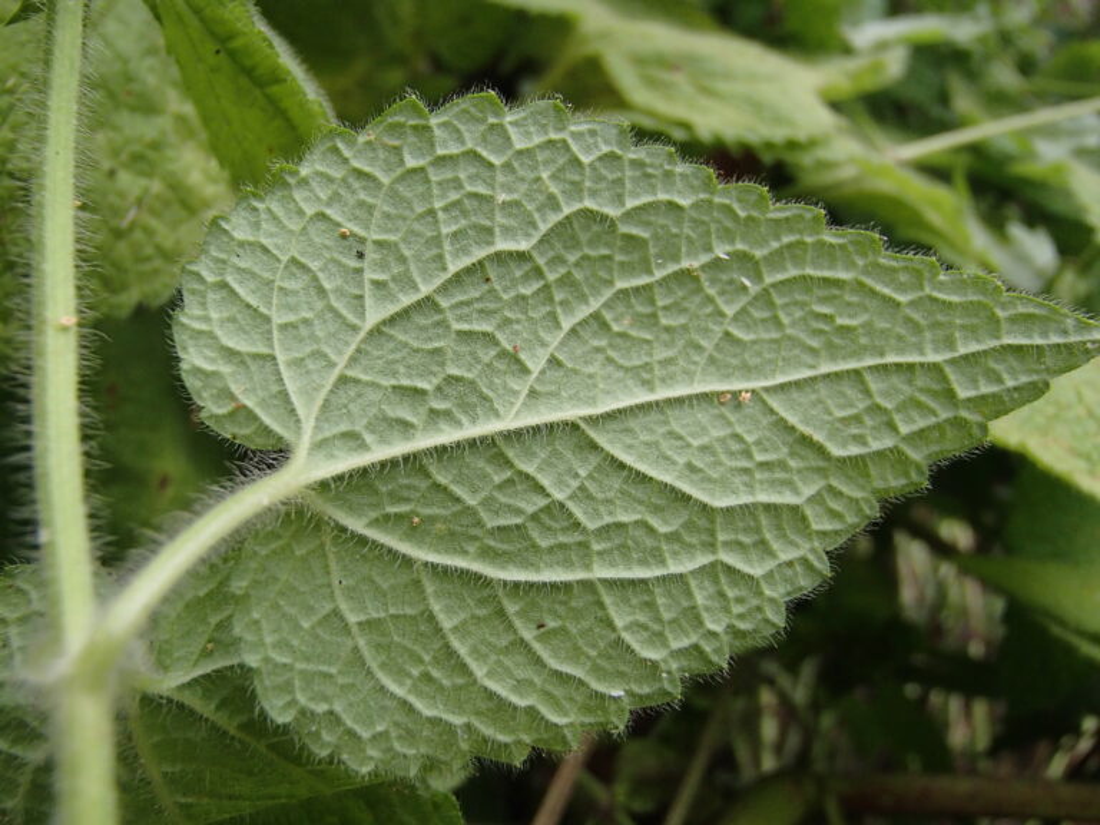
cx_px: 550
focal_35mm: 37
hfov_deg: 50.1
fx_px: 1176
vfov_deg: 38.7
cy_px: 412
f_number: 4.7
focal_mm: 6.64
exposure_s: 1/160
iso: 320
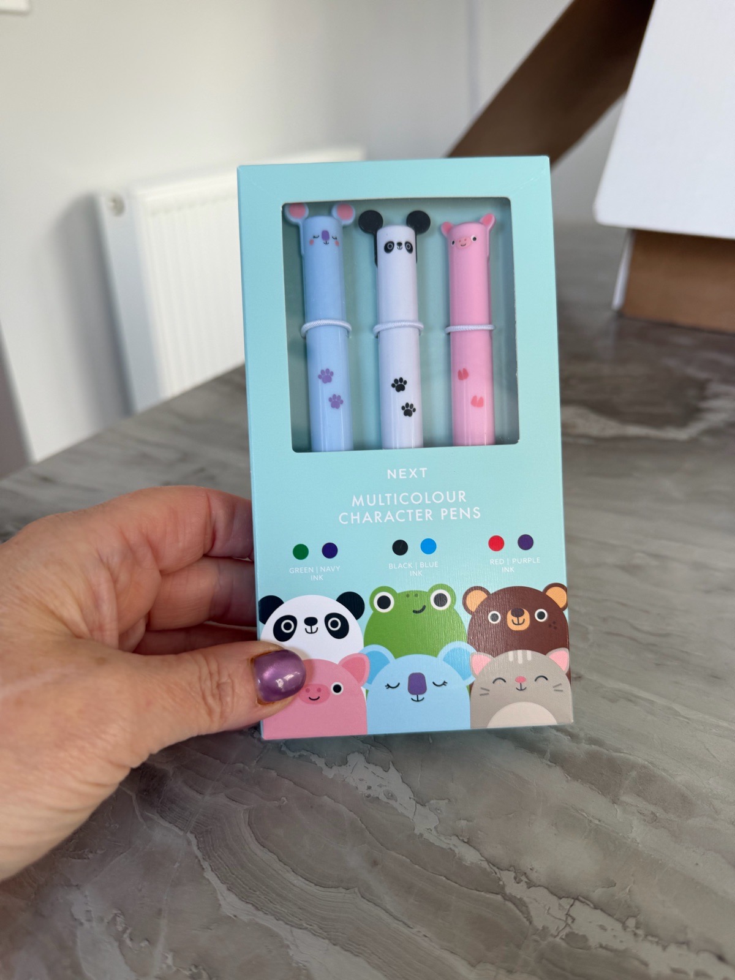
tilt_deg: -30.4
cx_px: 368
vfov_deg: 71.6
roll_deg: +0.0
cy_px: 490
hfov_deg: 56.8
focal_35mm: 24
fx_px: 679
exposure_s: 1/121
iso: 64
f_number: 1.78
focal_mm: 6.76
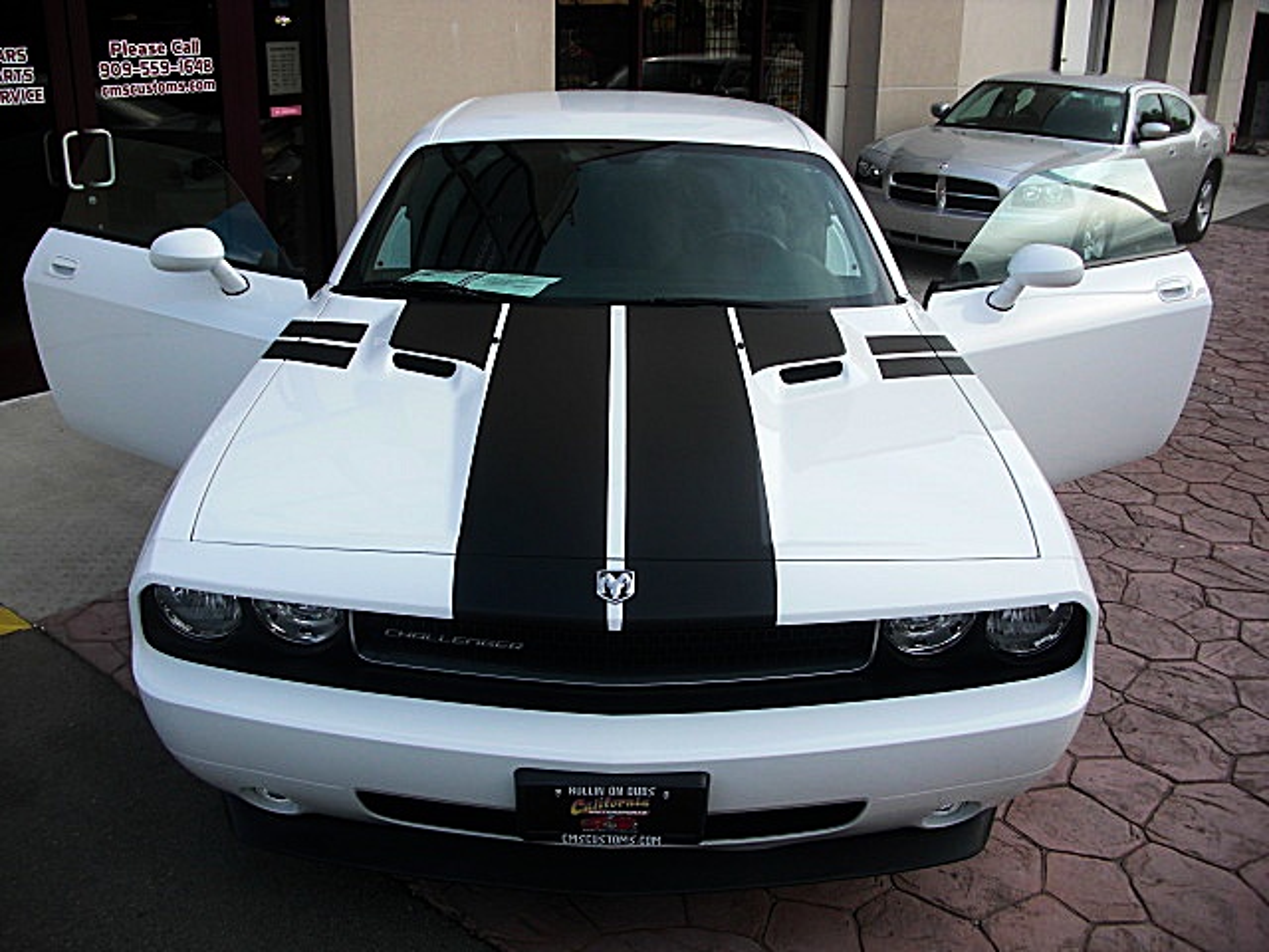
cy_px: 476
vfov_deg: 39.7
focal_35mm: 36
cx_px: 634
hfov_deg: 51.4
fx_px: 1320
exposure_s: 1/320
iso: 50
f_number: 2.8
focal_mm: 6.3
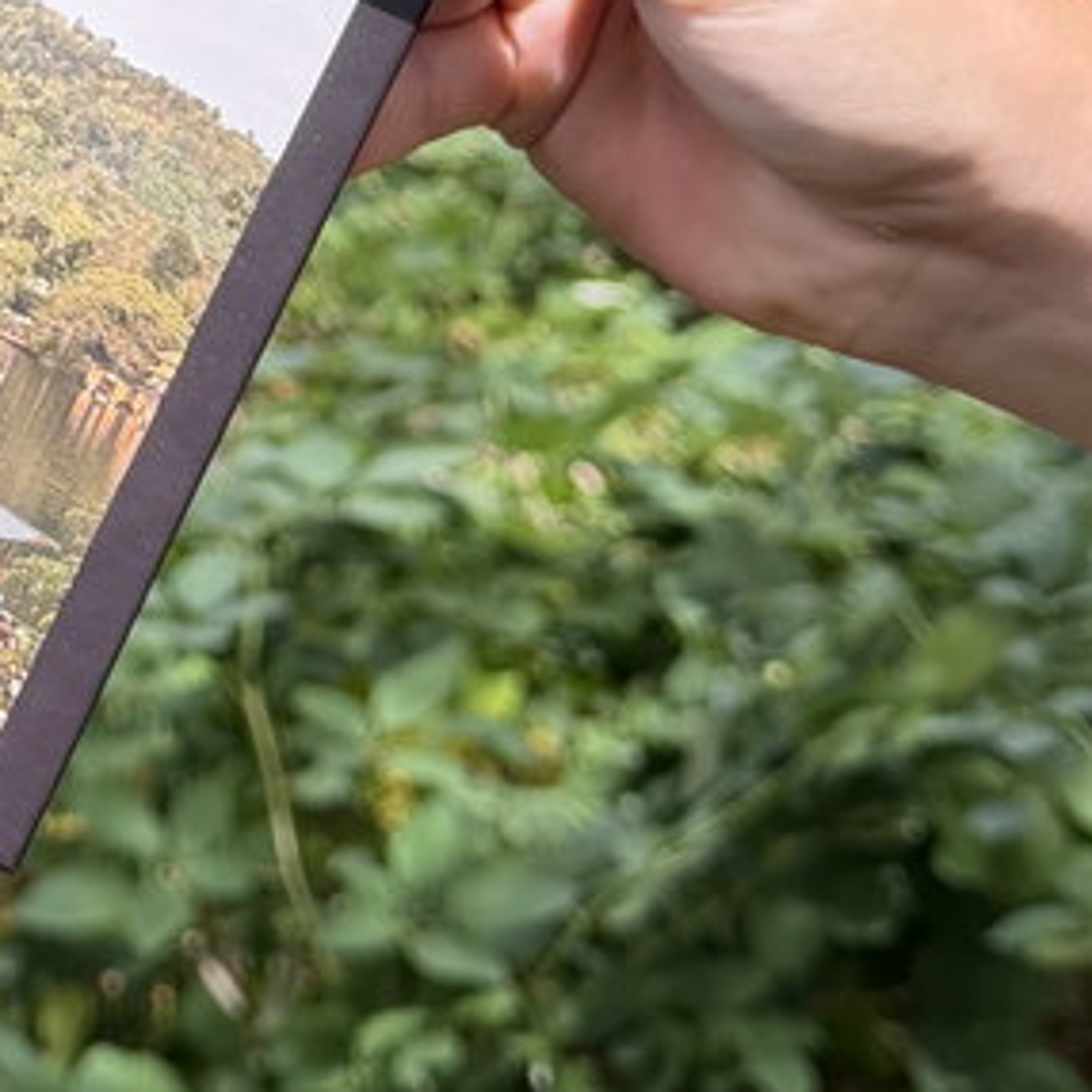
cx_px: -122
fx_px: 3819
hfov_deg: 15.8
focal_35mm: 107
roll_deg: +6.0
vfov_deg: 15.4
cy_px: -382
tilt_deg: +7.5
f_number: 1.78
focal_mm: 6.76
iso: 100
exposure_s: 1/589
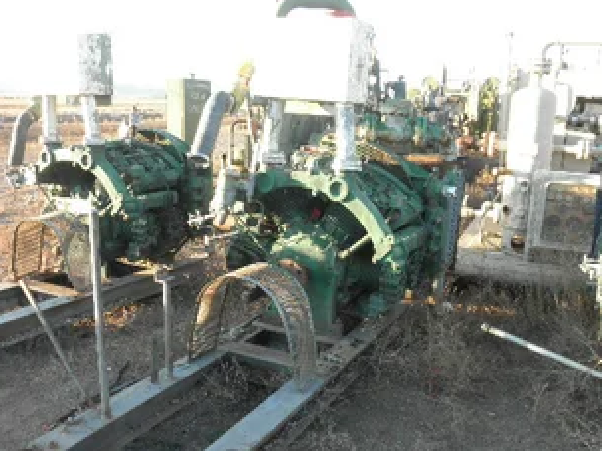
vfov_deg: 38.4
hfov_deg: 50.1
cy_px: 284
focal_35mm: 37
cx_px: 276
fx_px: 643
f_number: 3
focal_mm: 5
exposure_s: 1/60
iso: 64
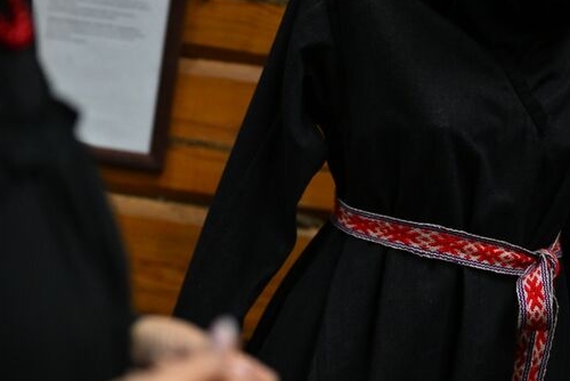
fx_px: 1584
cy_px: 248
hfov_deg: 20.3
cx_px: 171
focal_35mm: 100
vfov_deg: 13.7
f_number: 1.8
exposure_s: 1/1600
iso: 2500
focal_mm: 50
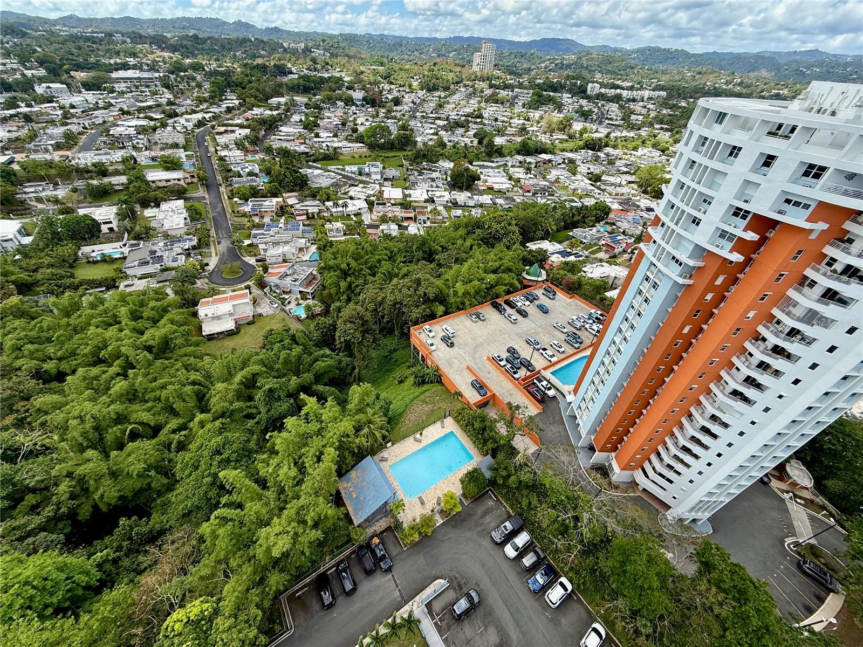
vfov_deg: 85.7
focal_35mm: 14
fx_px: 349
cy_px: 324
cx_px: 432
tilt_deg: -38.0
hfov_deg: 102.1
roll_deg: -3.5
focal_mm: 2.22
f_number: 2.2
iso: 50
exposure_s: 1/876
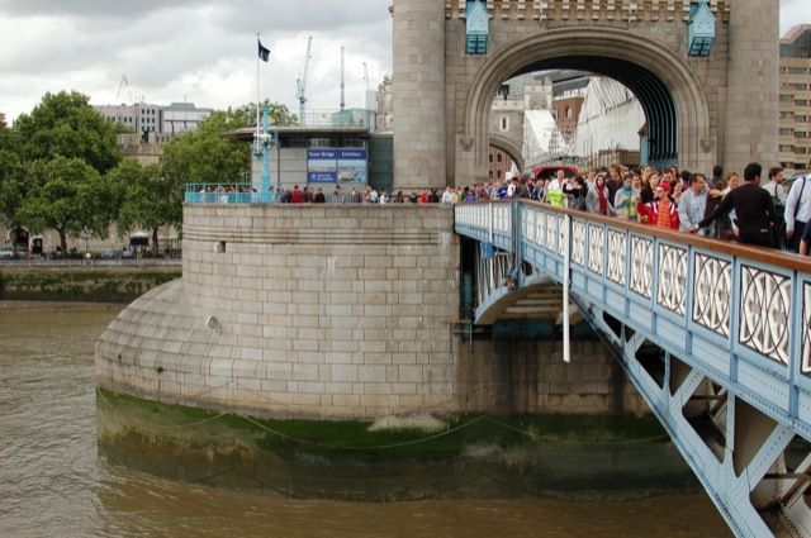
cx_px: 406
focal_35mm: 52
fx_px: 1181
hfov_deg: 37.9
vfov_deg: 25.7
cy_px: 269
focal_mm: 35
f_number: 7.1
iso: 400
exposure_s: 1/200
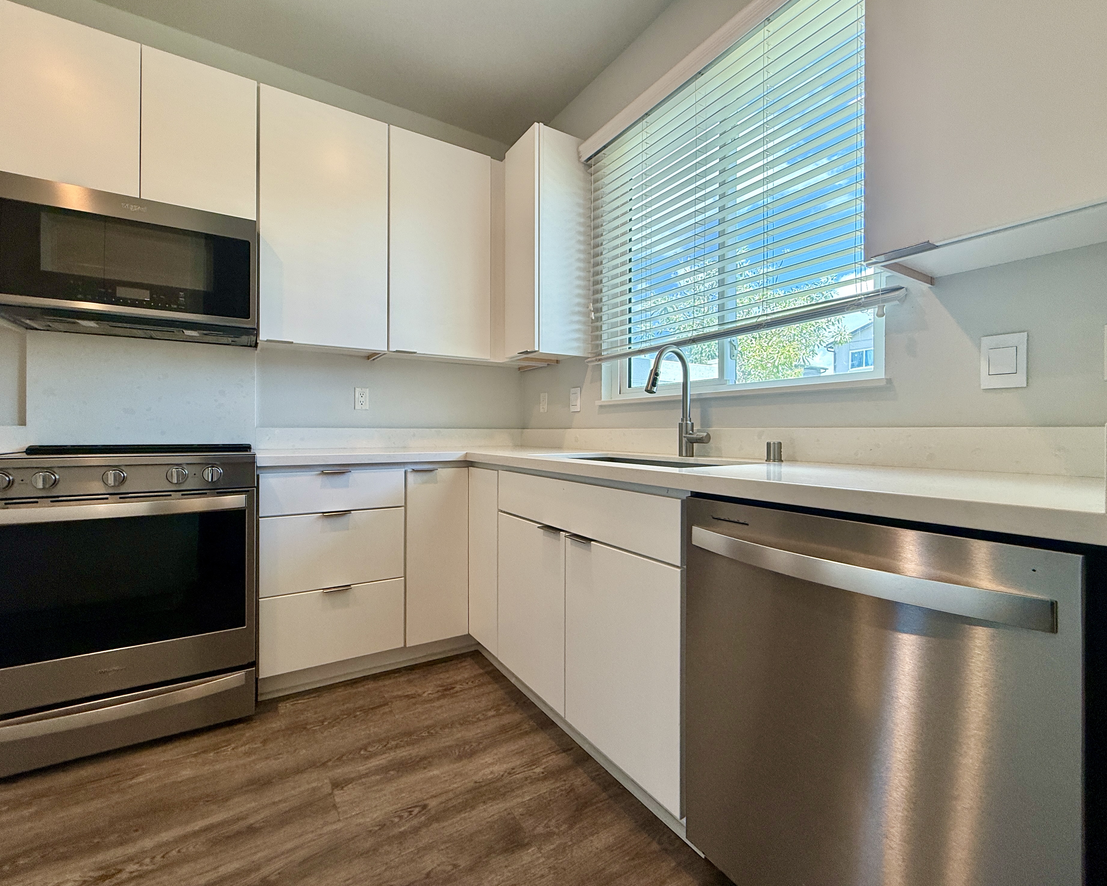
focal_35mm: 15
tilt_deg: -0.4
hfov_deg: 96.7
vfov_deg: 84.0
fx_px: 491
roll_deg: -0.1
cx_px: 530
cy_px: 432
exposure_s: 1/120
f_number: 2.2
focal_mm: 2.22
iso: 100
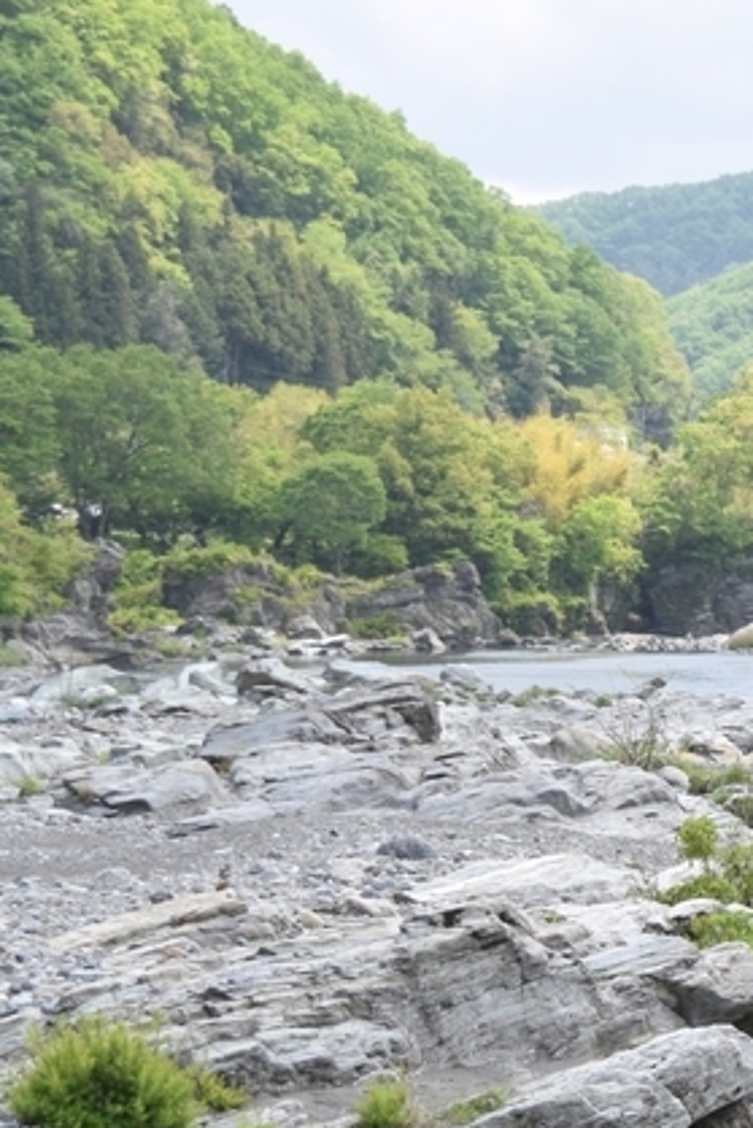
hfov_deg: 10.2
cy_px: 623
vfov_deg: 15.4
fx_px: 4183
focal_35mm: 133
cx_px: 780
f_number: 4.2
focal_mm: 31
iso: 100
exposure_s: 1/320
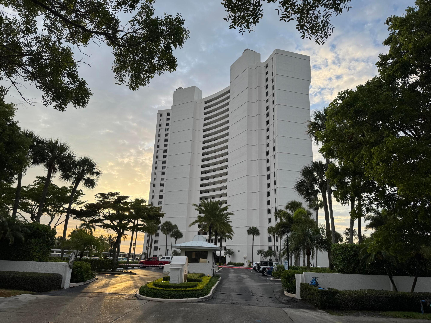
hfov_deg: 71.6
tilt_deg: +18.5
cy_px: 162
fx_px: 299
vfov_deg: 56.8
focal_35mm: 24
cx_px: 216
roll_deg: -2.3
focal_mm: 6.76
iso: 80
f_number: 1.78
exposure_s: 1/1094
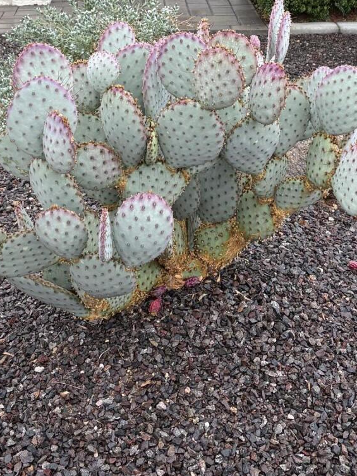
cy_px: 24
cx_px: 194
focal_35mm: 69
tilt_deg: -12.9
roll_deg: -0.7
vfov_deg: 26.9
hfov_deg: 21.3
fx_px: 949
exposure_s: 1/278
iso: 50
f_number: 1.6
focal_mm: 5.96
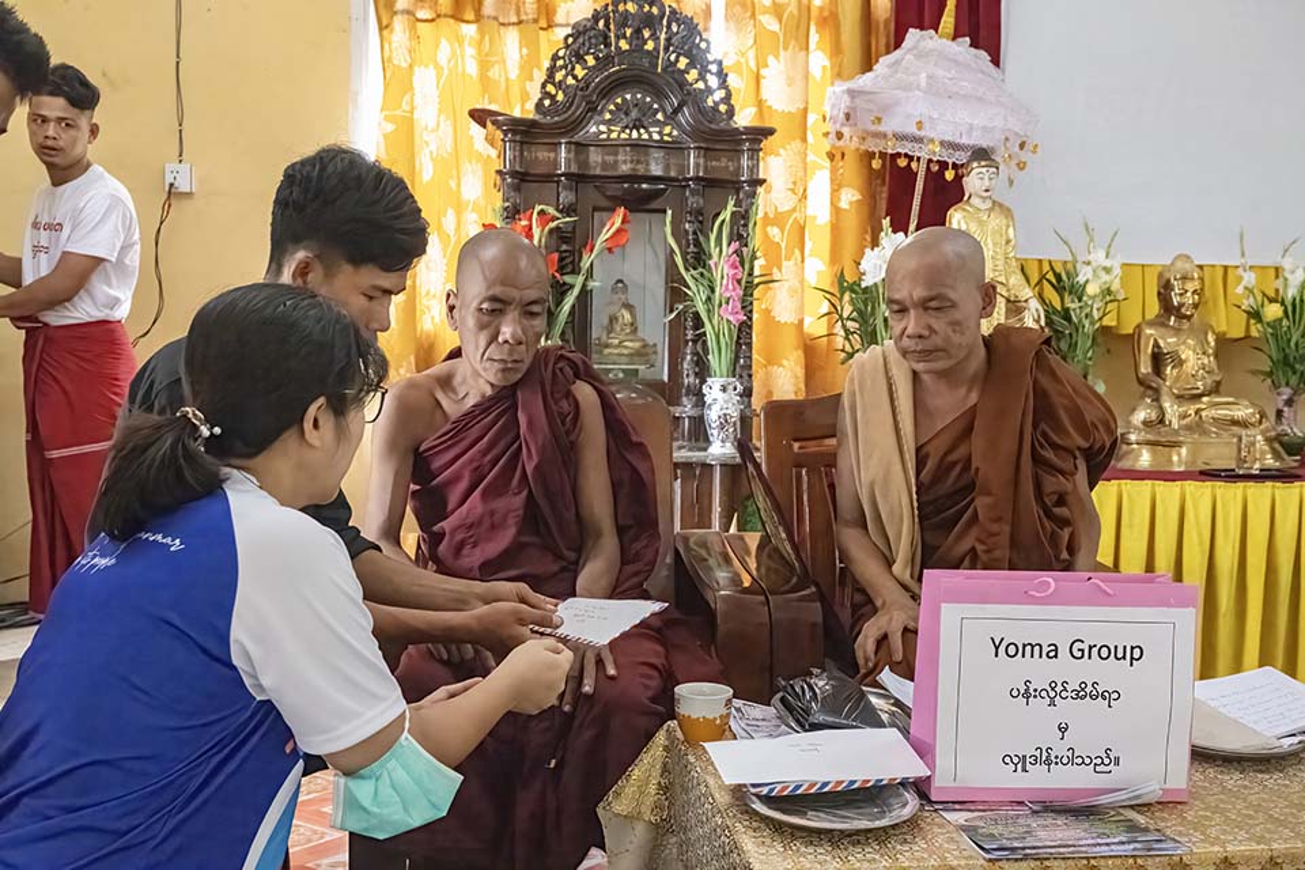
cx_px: 652
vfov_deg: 35.1
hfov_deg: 50.7
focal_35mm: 38
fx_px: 1377
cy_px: 435
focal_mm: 38
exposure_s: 1/320
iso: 51200
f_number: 8
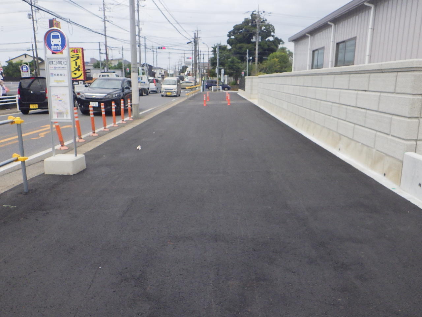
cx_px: 211
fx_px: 341
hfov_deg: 63.4
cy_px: 158
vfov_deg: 49.7
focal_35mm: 28
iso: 250
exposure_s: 1/1250
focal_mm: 5
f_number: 4.2
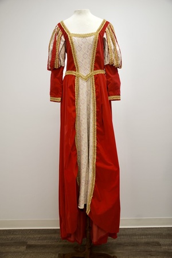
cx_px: 86
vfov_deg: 57.2
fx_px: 236
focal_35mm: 33
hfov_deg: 40.0
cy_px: 129
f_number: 3.5
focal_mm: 22
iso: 800
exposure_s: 1/100
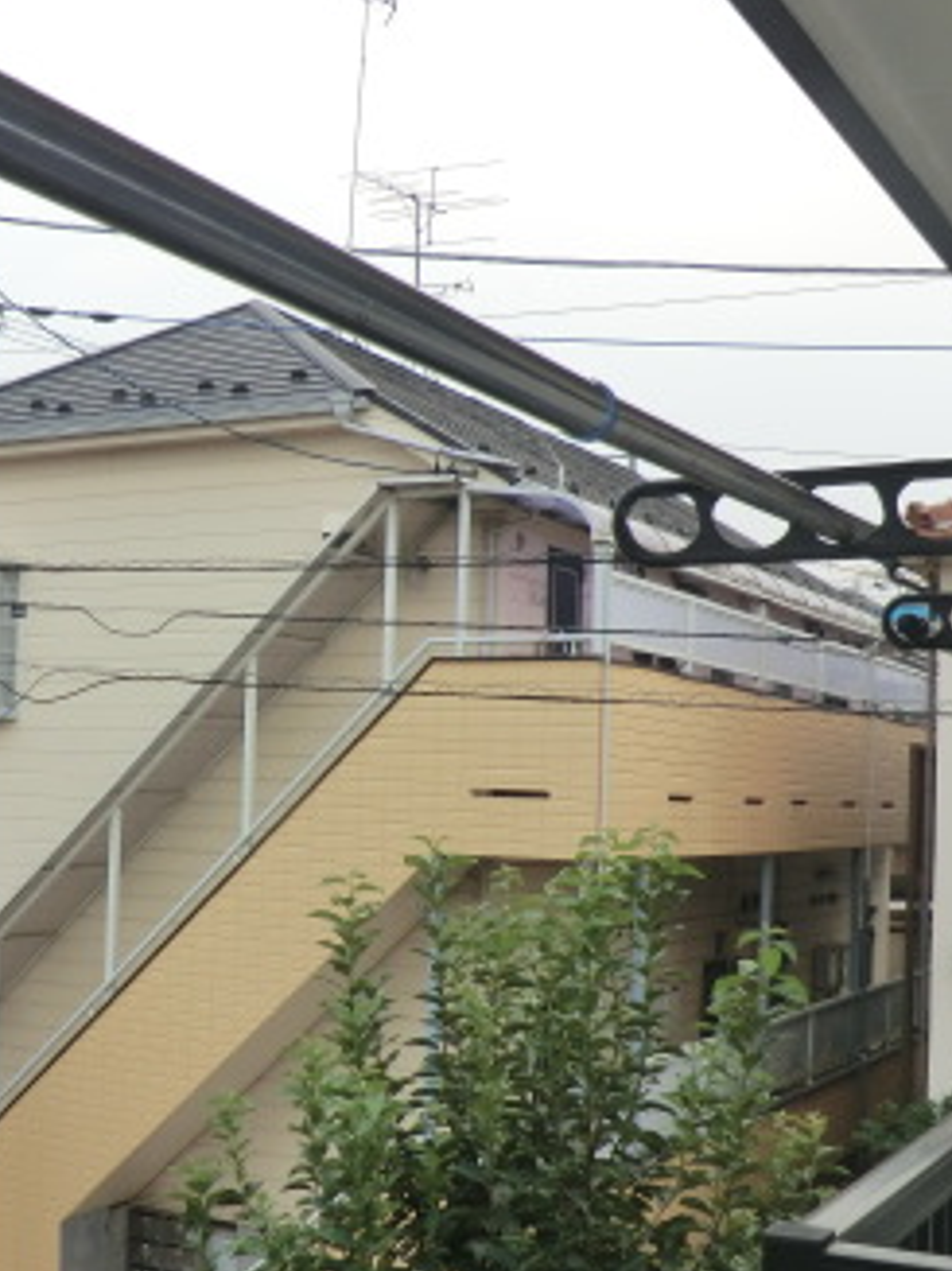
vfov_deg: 40.3
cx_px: 260
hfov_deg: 30.4
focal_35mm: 47
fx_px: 1725
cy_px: 762
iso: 80
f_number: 3.2
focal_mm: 4.3
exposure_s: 1/320
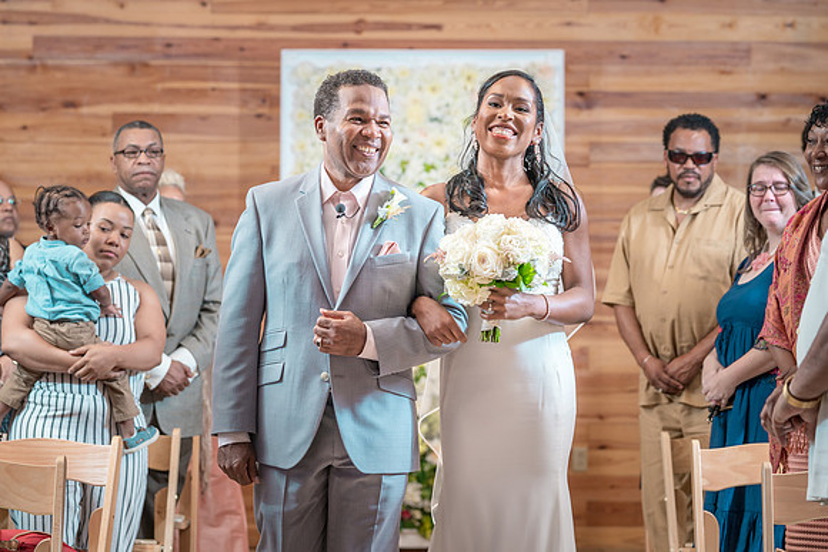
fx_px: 2456
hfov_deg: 19.1
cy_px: 243
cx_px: 369
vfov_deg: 12.8
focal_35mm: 107
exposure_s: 1/200
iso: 400
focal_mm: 95
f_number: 4
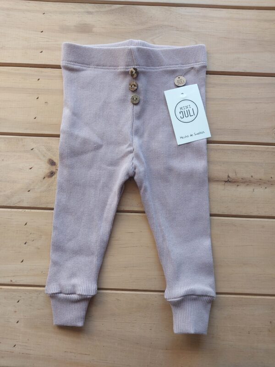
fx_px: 318
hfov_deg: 46.8
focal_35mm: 30
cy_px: 184
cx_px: 138
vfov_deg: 60.0
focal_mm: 4.6
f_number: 1.8
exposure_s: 1/100
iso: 80
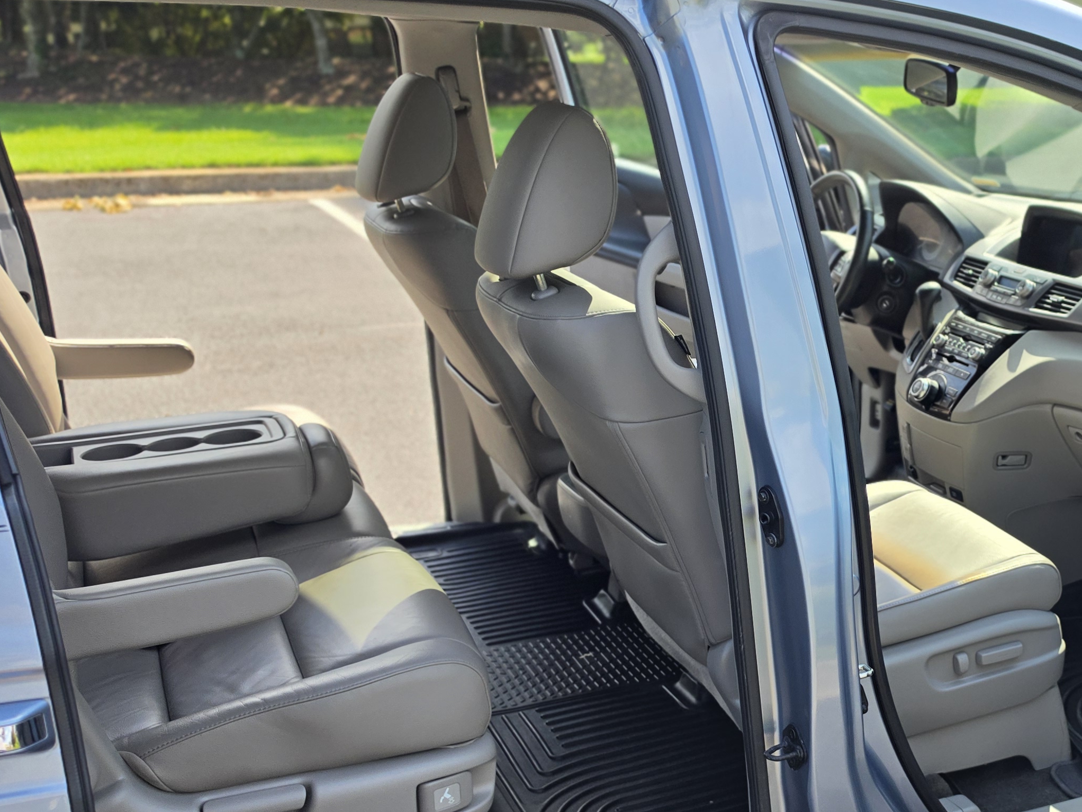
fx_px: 1407
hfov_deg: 39.8
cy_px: 480
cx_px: 921
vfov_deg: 32.1
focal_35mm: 45
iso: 64
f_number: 1.4
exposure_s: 1/2339
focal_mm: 6.5
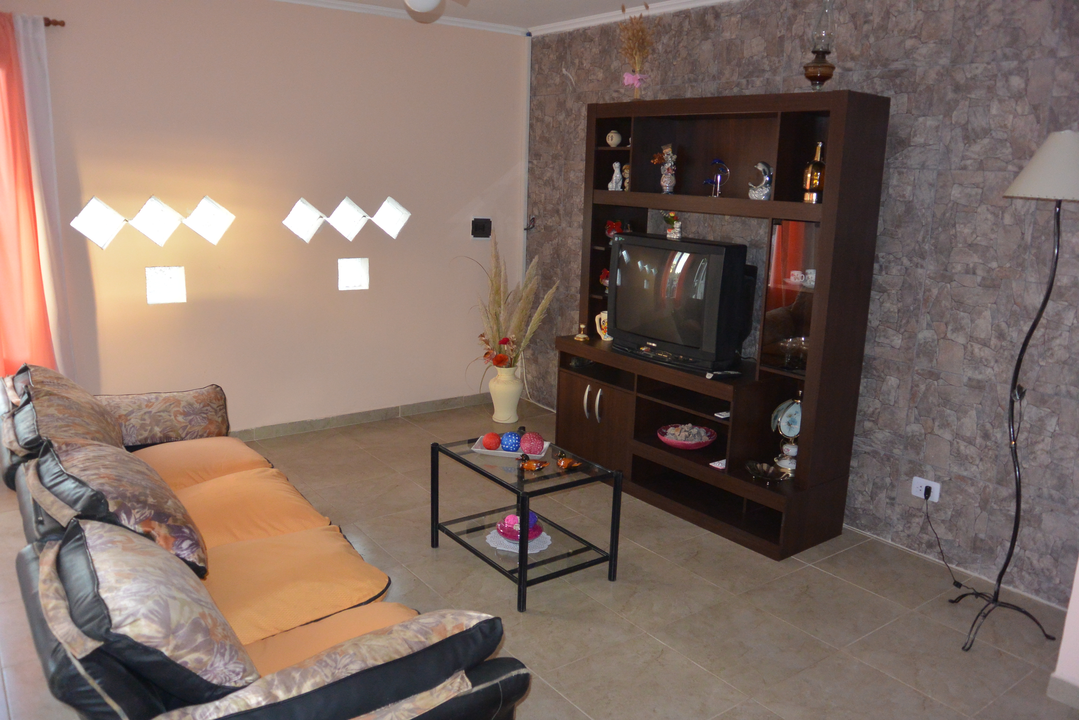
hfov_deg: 67.4
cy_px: 360
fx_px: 809
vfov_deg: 47.9
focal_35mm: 27
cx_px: 540
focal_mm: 10
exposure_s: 1/60
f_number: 3.5
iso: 450
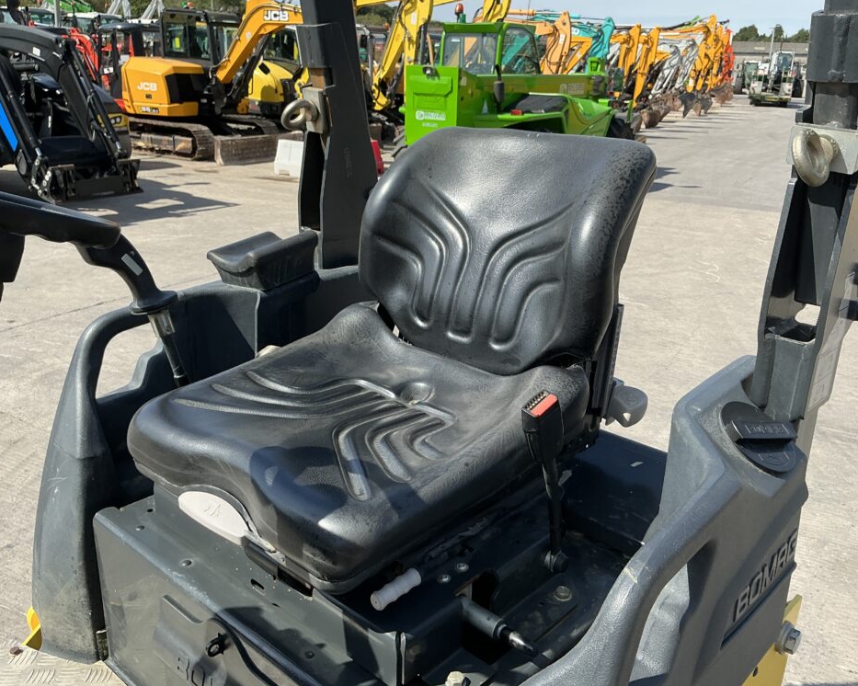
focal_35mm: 30
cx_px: 429
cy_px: 340
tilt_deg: -17.9
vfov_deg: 48.5
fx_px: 762
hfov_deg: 58.8
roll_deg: -2.5
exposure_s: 1/997
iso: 25
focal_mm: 3
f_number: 1.8
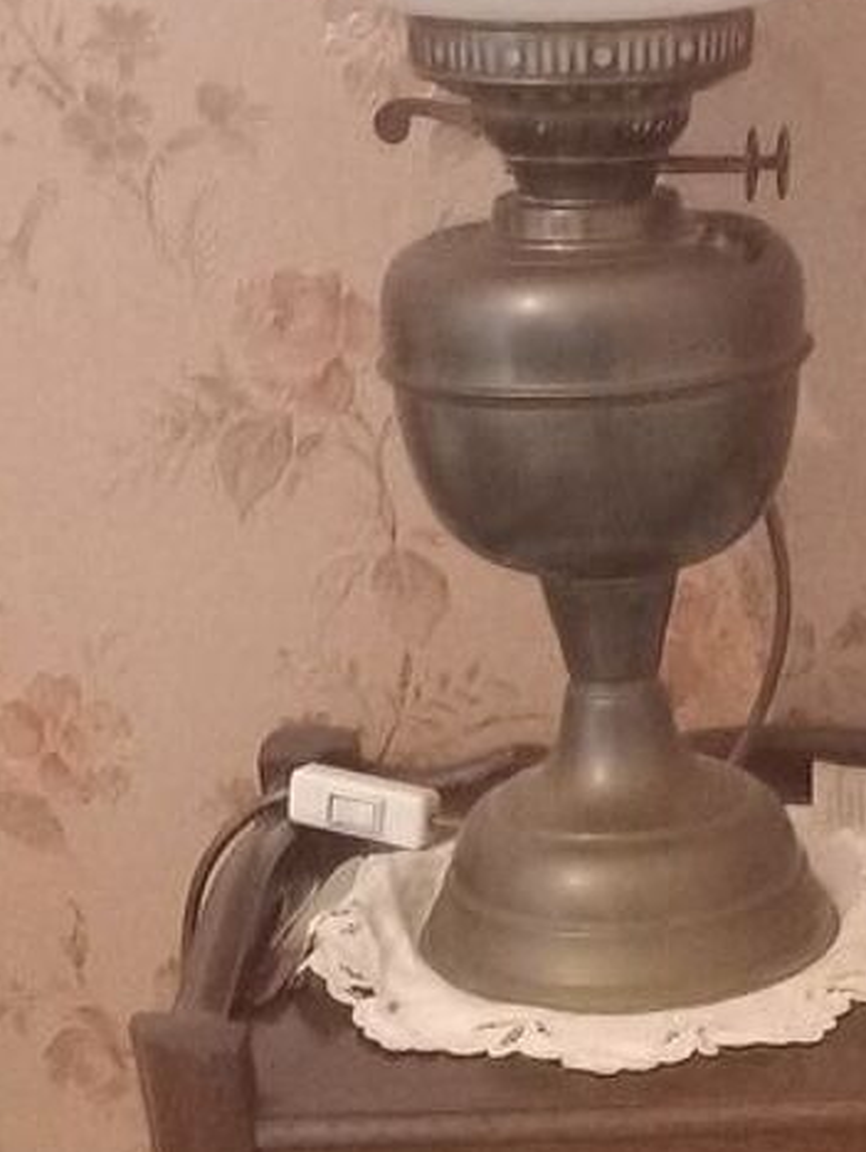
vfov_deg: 23.3
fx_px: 2565
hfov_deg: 18.9
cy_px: 1370
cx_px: 718
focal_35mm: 77
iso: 2000
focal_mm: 4
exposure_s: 1/14.3
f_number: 1.8
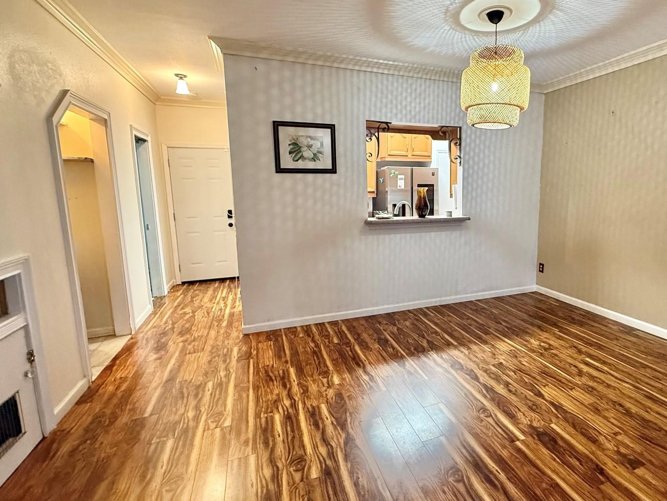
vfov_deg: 68.7
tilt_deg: -8.3
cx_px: 412
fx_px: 366
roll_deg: -0.2
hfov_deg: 83.2
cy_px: 240
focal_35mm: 19
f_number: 2.2
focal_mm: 2.22
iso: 640
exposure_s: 1/60
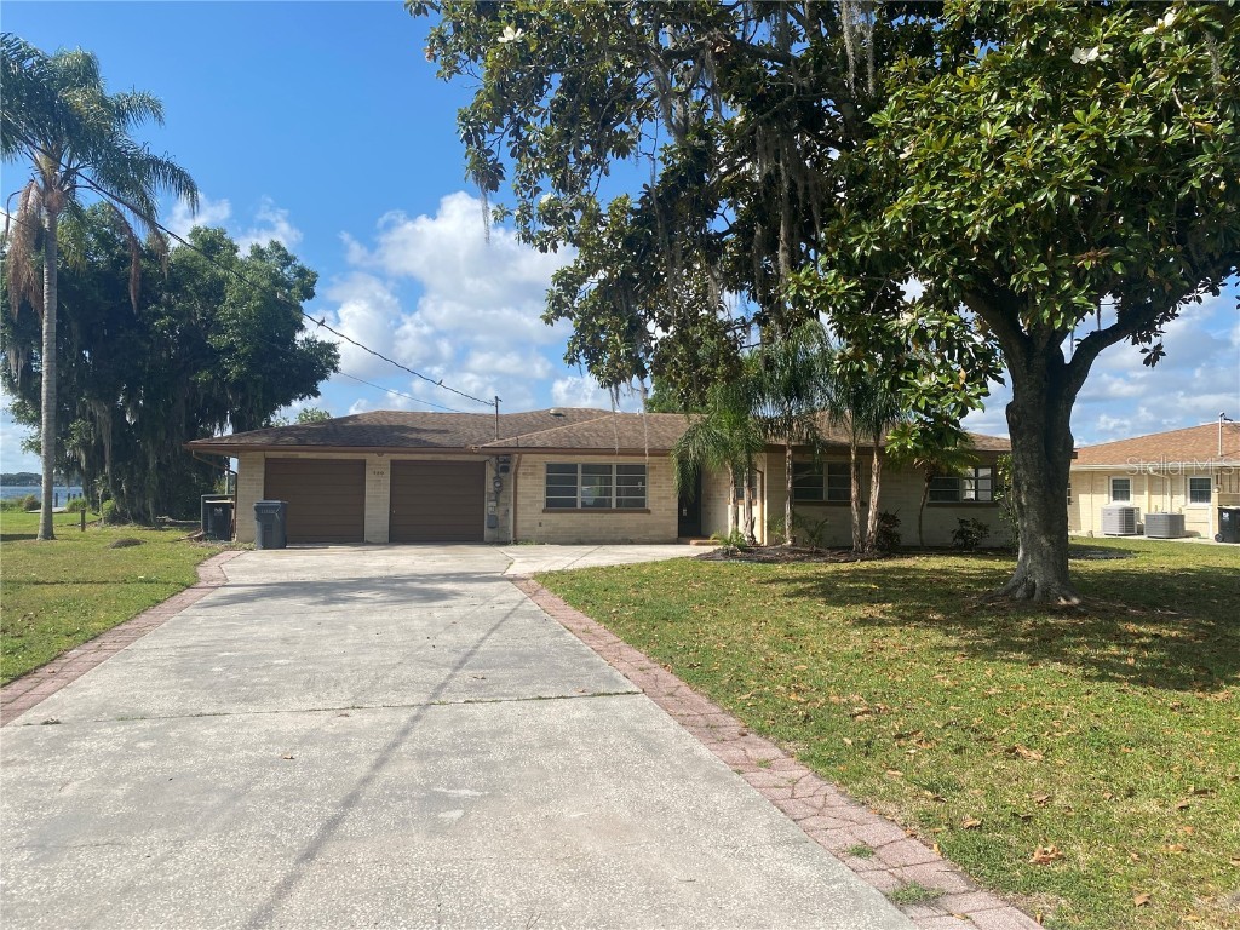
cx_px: 620
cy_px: 465
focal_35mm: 26
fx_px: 931
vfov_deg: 53.1
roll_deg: +0.6
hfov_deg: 67.3
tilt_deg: +0.5
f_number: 1.8
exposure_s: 1/3040
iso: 32
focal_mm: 4.25
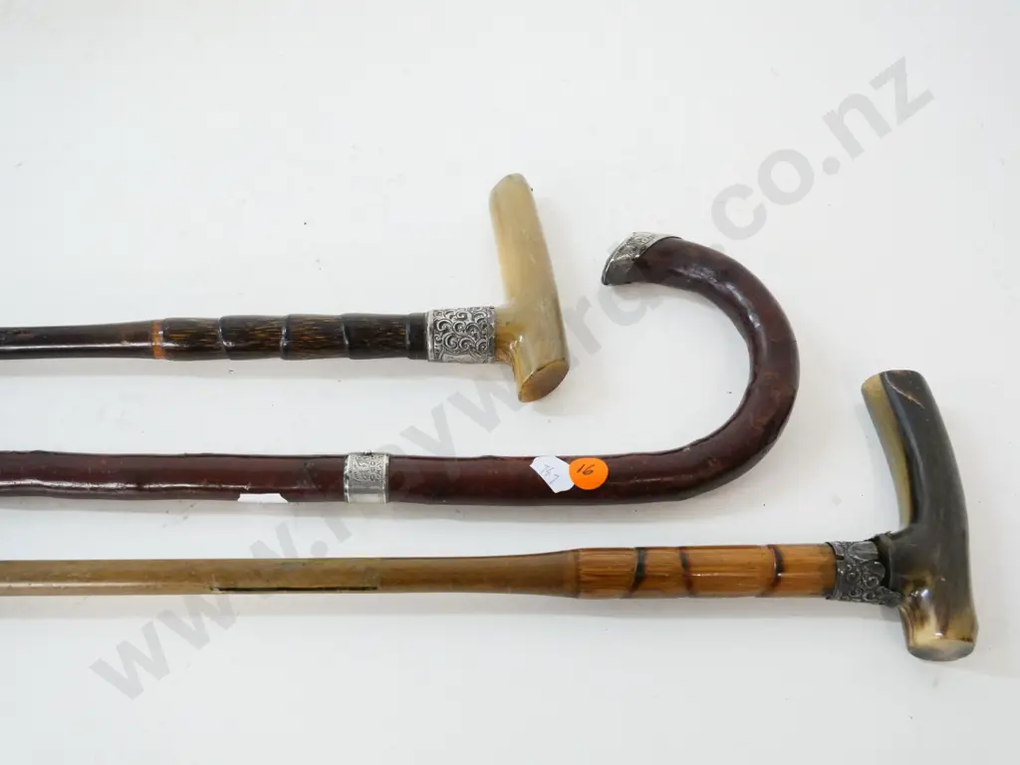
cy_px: 382
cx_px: 510
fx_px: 1061
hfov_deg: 51.4
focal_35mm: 36
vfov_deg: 39.7
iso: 3200
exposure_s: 1/100
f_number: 5
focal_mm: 18
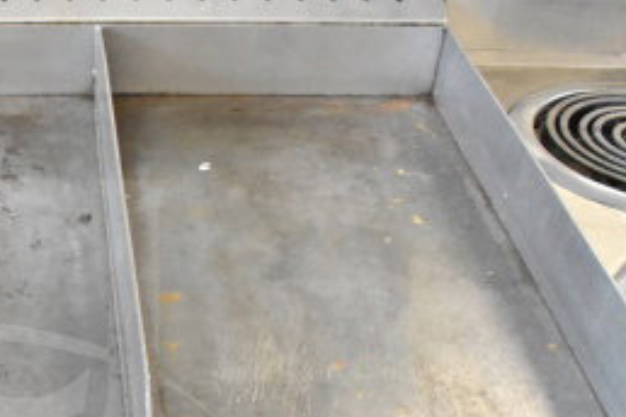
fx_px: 1235
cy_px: 372
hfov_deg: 26.4
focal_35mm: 71
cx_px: -51
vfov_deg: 18.9
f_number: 6.3
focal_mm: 20
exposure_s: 1/160
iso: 6400
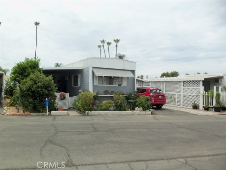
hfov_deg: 61.7
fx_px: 189
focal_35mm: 29
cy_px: 85
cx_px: 113
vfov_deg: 48.2
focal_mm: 5.2
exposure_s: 1/125
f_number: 8.6
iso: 80
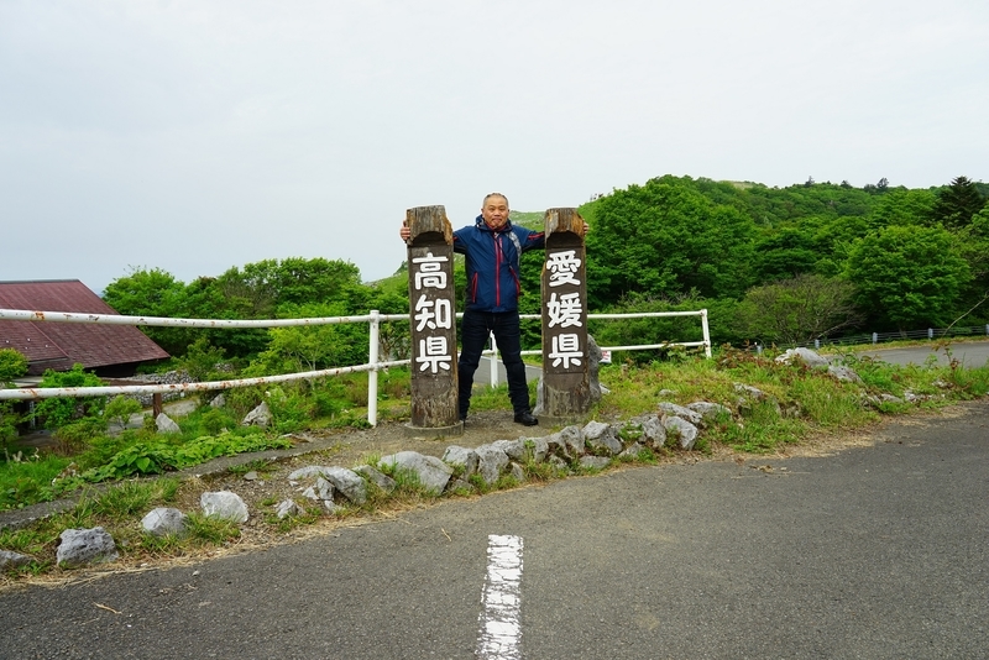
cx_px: 494
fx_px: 797
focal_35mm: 29
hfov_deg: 63.6
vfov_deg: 45.0
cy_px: 330
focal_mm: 29
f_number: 8
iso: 100
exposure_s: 1/100
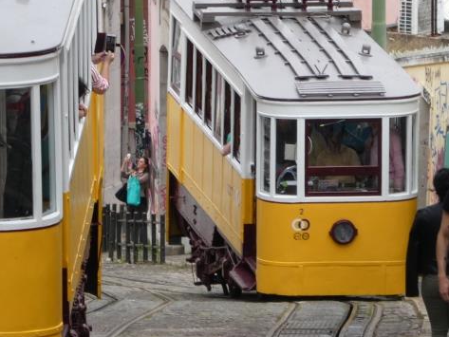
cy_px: 119
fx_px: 9744
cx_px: 136
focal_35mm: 751
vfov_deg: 2.0
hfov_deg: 2.6
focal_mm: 62.1
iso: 80
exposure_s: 1/100
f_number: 6
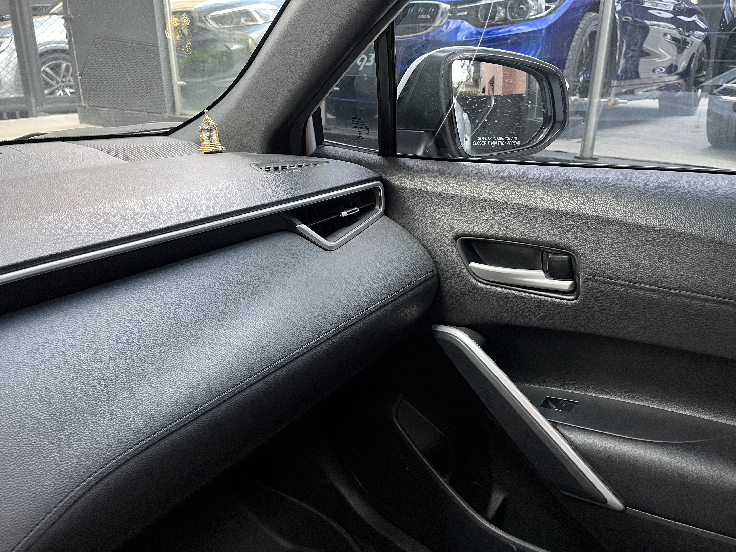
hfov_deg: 67.3
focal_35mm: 26
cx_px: 368
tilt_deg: -20.8
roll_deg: -1.2
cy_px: 276
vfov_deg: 53.1
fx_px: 553
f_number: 1.6
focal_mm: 5.1
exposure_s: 1/66
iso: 125
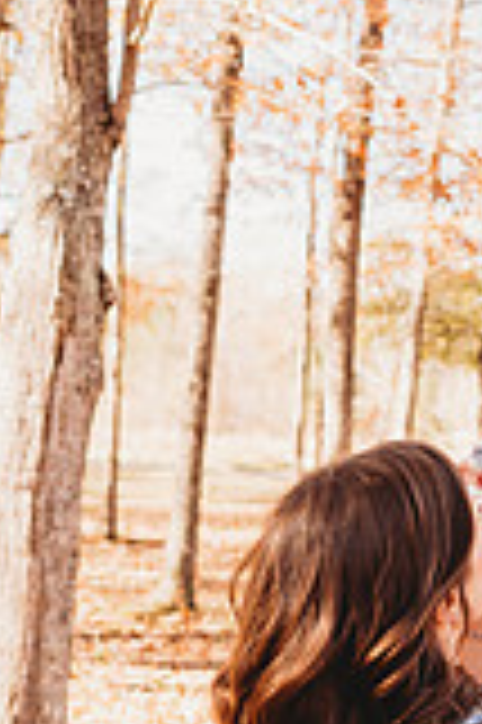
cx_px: 667
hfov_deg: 18.5
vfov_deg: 30.1
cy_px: 382
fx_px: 1348
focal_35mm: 67
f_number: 2.8
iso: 100
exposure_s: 1/160
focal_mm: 24
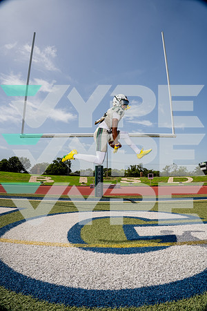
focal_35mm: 20
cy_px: 156
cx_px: 104
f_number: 8
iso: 100
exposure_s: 1/250
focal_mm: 20
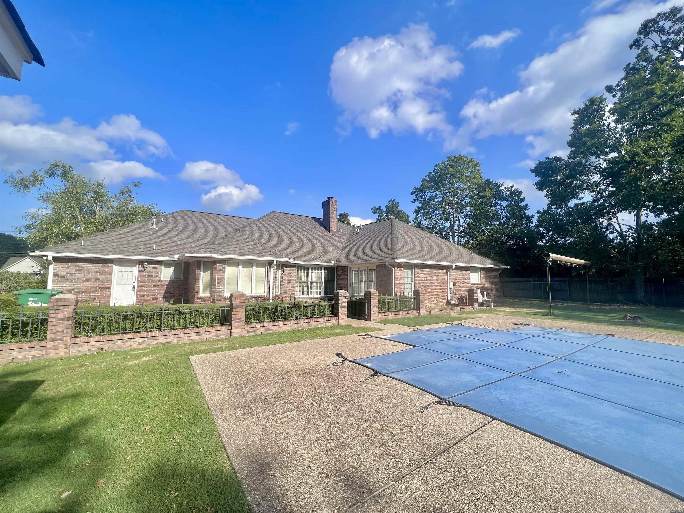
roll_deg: -0.7
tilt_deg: +3.8
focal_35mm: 13
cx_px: 342
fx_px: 257
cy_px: 256
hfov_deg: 106.2
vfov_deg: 89.9
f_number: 1.8
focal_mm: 1.57
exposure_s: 1/1575
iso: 32
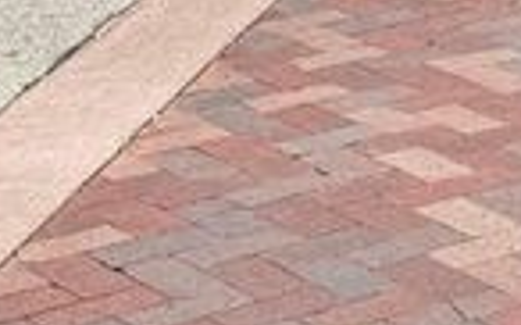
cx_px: 803
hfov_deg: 8.8
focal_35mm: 232
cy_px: -702
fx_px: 3292
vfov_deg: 5.3
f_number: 1.78
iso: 100
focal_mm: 6.76
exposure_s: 1/6024
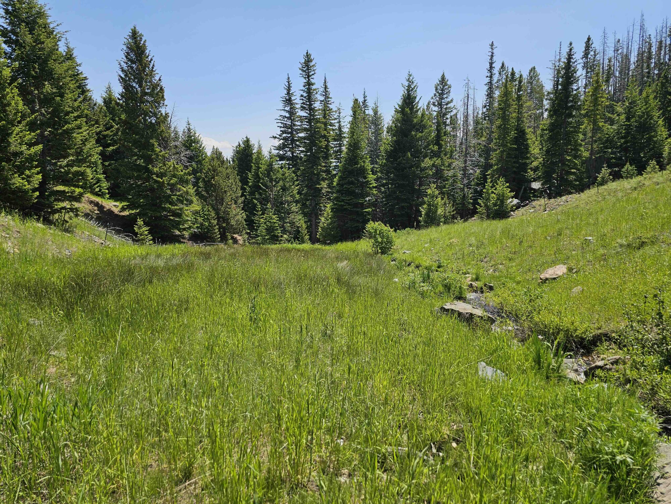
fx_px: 446
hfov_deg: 73.9
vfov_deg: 58.9
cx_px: 336
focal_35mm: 23
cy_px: 252
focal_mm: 6.3
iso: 10
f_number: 1.7
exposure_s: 1/904
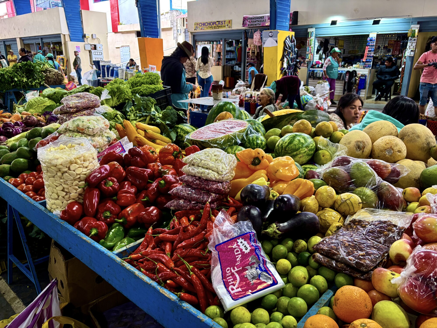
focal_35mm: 26
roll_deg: -1.0
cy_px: 164
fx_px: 328
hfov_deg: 67.3
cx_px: 218
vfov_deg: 53.1
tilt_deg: -17.1
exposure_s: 1/121
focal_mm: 5.96
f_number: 1.6
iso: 125
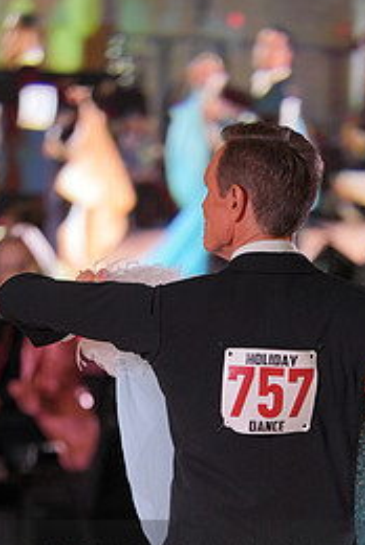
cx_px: 295
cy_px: 591
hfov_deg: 4.3
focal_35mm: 321
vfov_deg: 6.4
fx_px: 4869
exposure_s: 1/500
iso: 1000
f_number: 2.8
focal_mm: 144
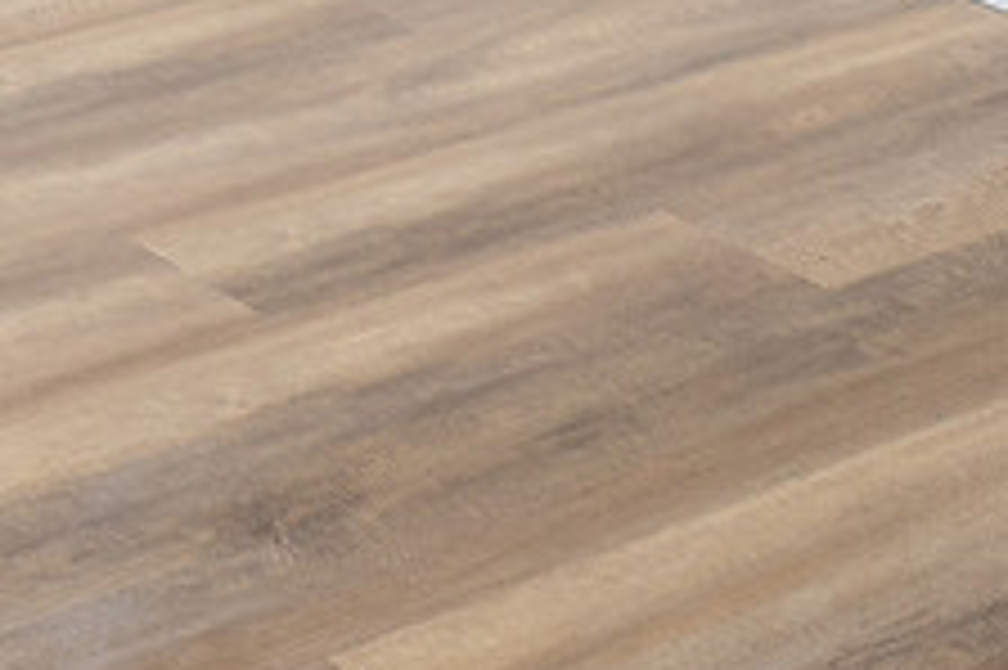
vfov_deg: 9.0
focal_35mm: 131
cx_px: 108
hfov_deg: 15.5
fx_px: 3665
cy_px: -1138
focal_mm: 17
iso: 800
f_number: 8
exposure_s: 1/25
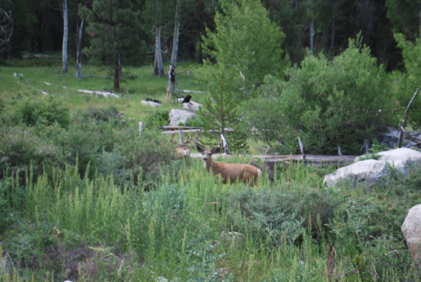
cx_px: 210
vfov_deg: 16.6
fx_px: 966
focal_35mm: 82
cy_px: 141
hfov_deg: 24.6
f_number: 5.6
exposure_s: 1/100
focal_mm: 55
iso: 200
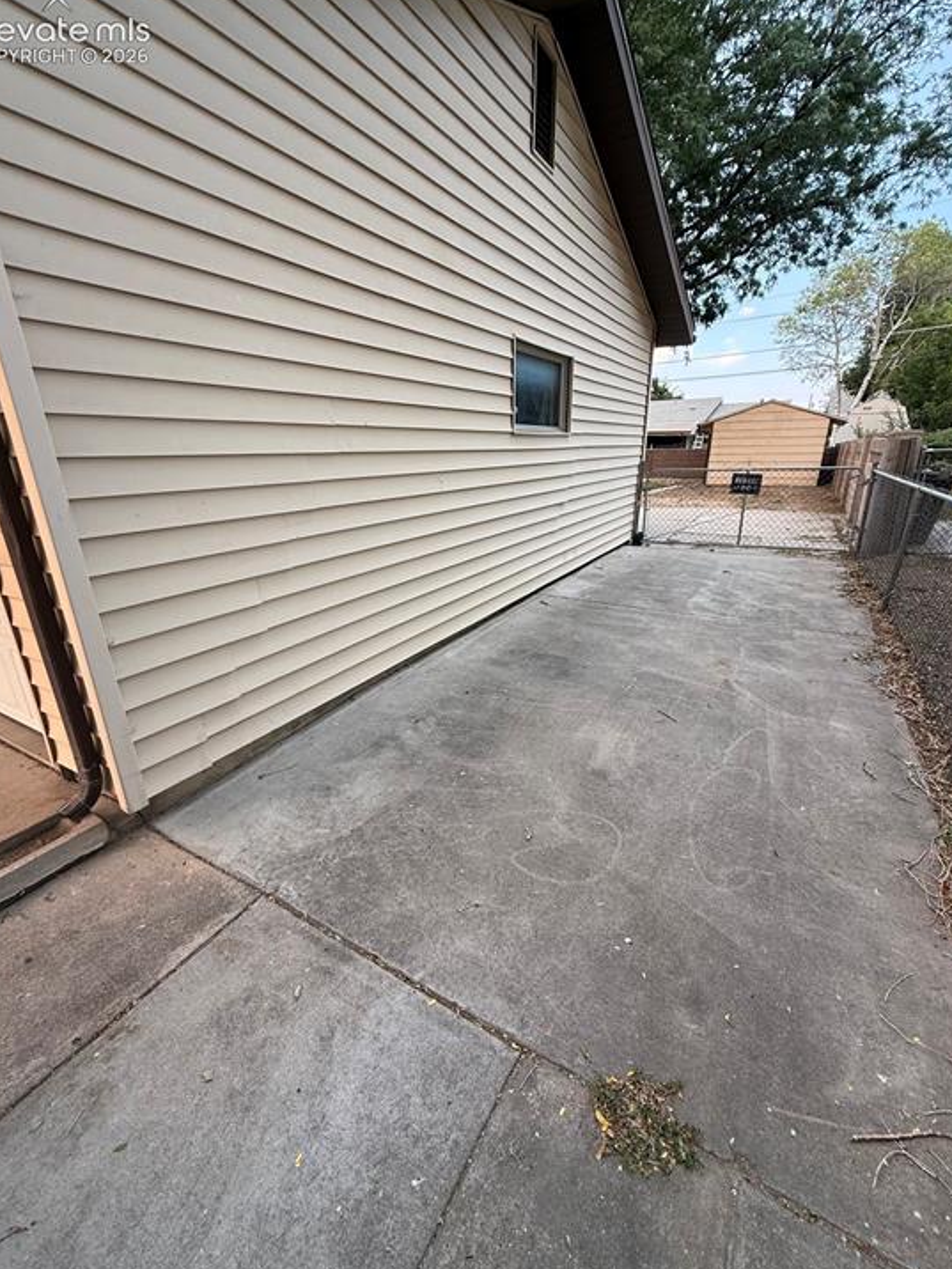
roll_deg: +0.0
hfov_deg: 81.7
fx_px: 550
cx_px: 465
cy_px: 656
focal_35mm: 15
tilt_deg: -19.9
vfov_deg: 98.1
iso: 64
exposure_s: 1/101
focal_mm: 2.22
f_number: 2.2
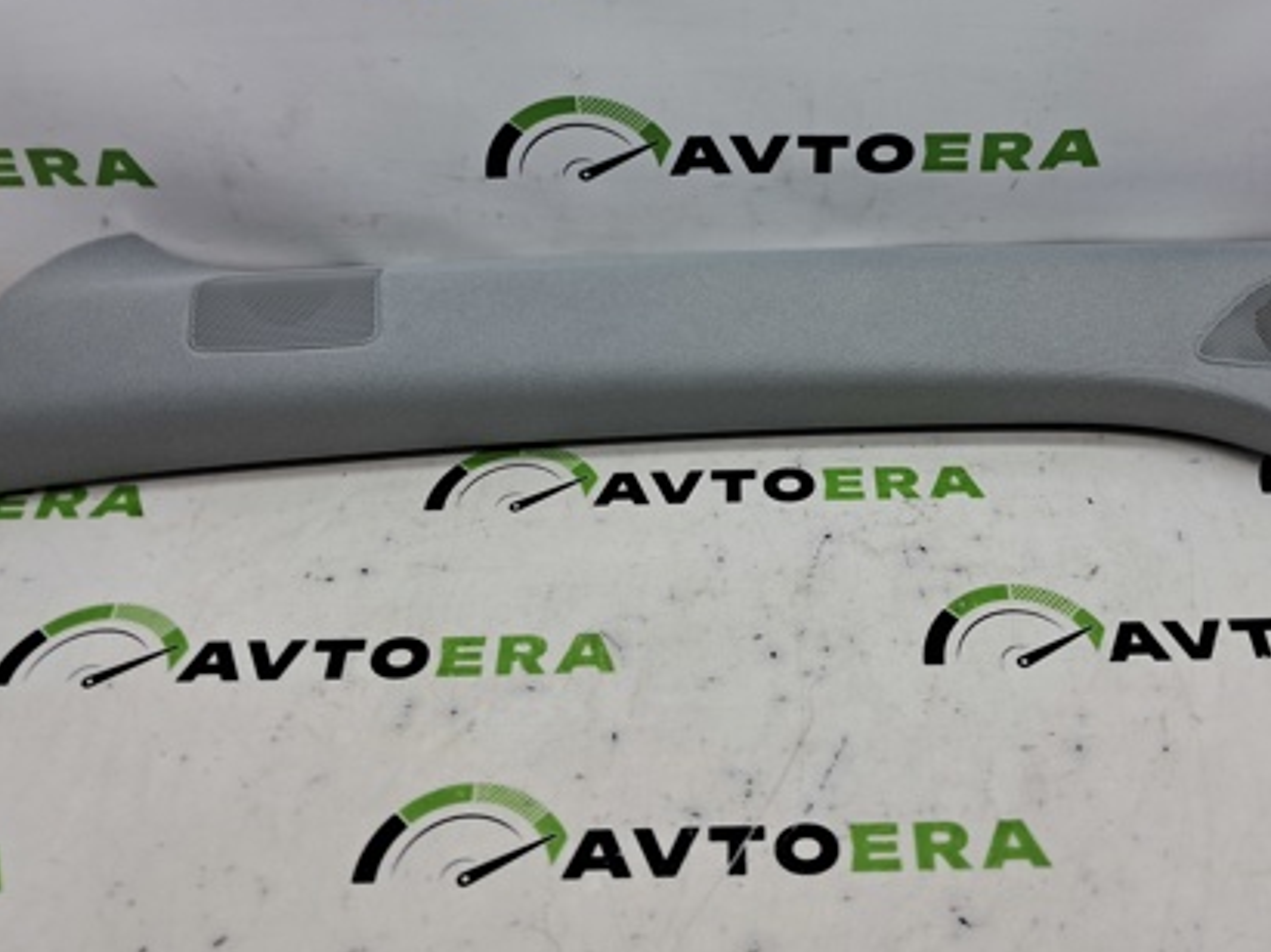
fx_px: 1542
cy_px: 221
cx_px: 758
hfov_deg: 44.6
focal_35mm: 42
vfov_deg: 33.5
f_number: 1.8
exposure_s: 1/100
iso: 50
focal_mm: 4
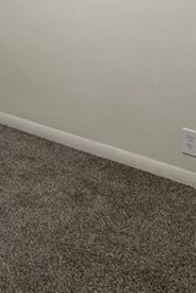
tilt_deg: -2.3
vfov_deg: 24.4
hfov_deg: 16.9
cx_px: -74
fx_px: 612
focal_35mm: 75
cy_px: -59
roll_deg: -0.8
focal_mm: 4.25
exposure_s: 1/60
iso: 250
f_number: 1.8
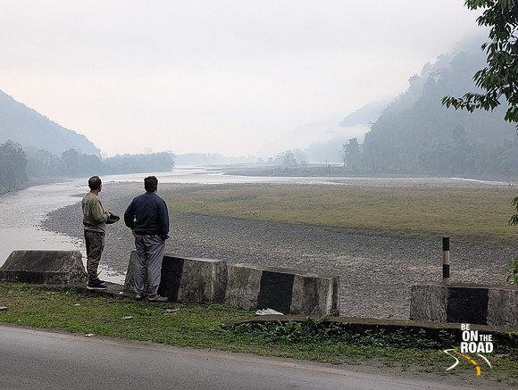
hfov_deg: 38.8
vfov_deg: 29.8
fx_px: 734
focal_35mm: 49
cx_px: 259
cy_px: 195
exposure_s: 1/40
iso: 27
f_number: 1.68
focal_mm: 6.9
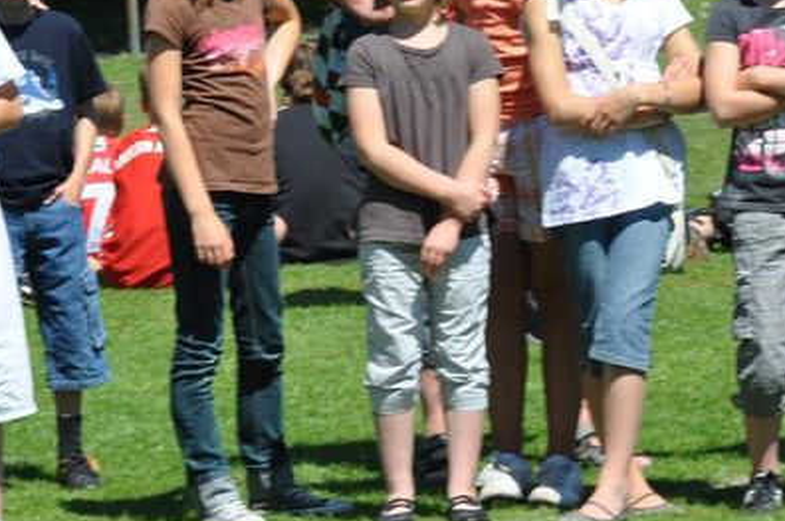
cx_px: 87
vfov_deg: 3.7
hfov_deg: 5.6
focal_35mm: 368
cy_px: 262
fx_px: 8021
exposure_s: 1/400
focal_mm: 95
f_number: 10
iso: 200
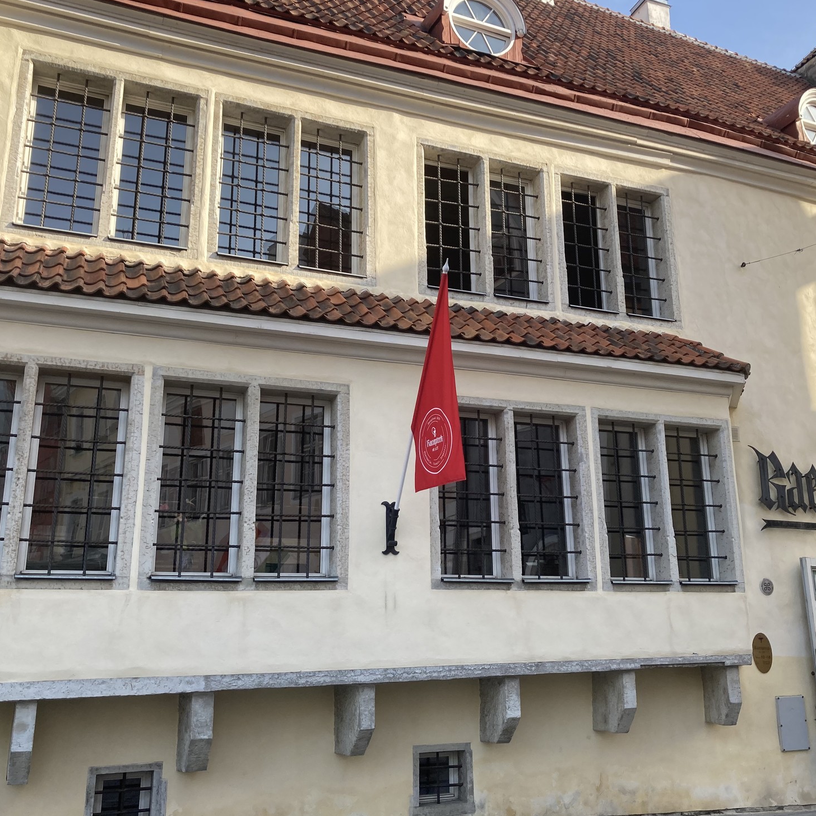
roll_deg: +0.0
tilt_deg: +17.5
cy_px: 398
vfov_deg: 48.4
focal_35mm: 34
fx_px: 907
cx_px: 460
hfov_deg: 48.3
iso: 20
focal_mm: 3.99
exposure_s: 1/706
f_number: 1.8
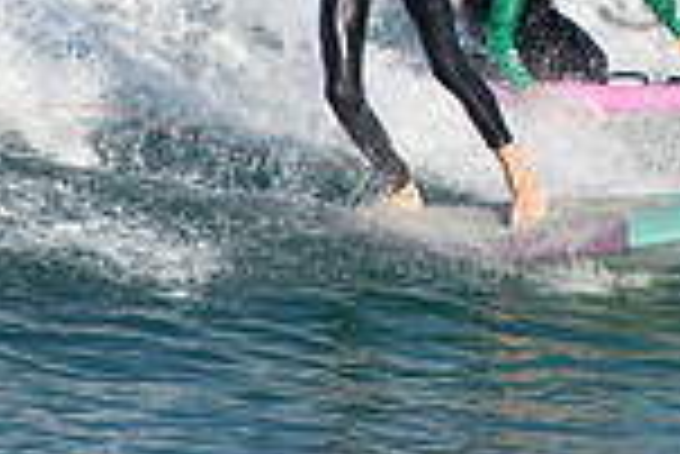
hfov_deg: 0.9
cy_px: -74
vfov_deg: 0.6
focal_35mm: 2300
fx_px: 43485
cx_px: 797
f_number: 5.6
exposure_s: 1/1000
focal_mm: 400
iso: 250
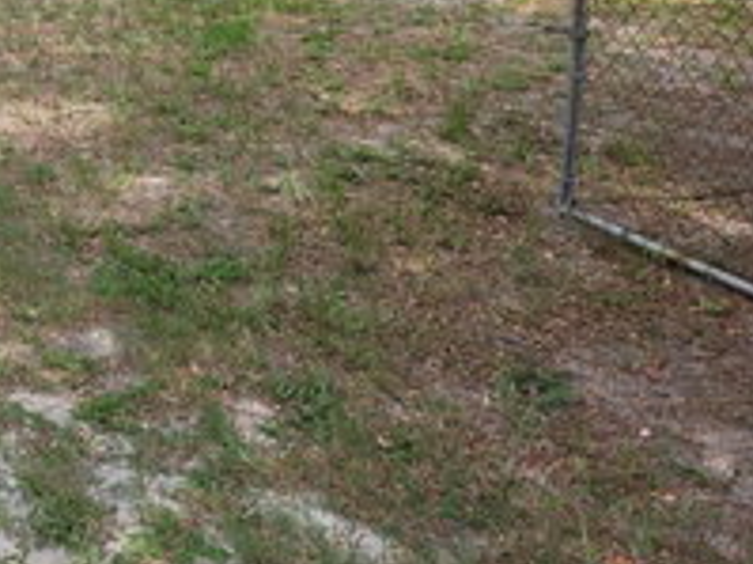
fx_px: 1457
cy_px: -57
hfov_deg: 25.4
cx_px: -201
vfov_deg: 20.8
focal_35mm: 67
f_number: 1.8
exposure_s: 1/922
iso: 40
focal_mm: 5.4
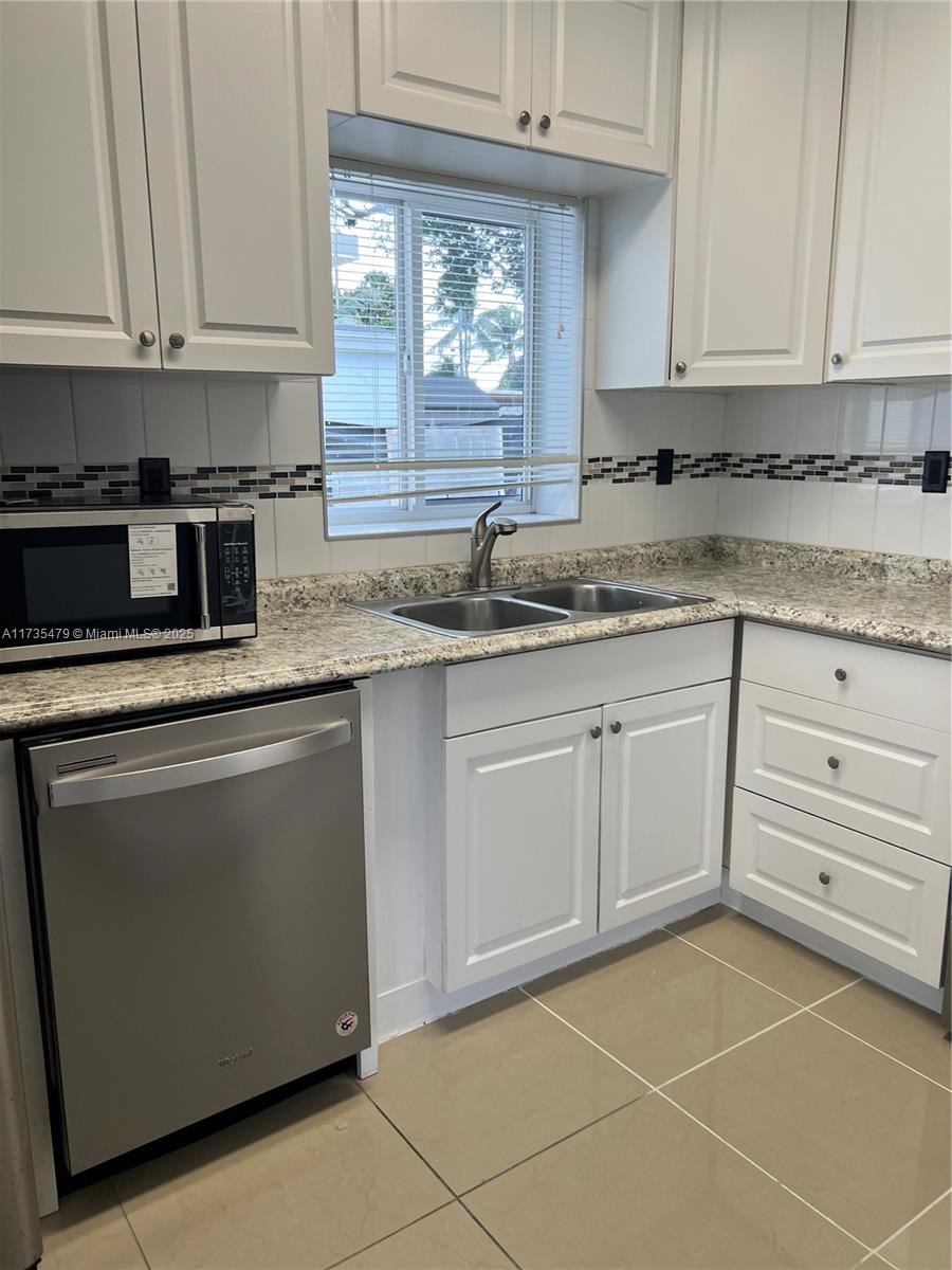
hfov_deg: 53.1
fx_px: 953
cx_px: 476
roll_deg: -1.8
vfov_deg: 67.3
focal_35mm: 26
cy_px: 635
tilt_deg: -8.3
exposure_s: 1/120
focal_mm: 5.7
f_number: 1.5
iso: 50
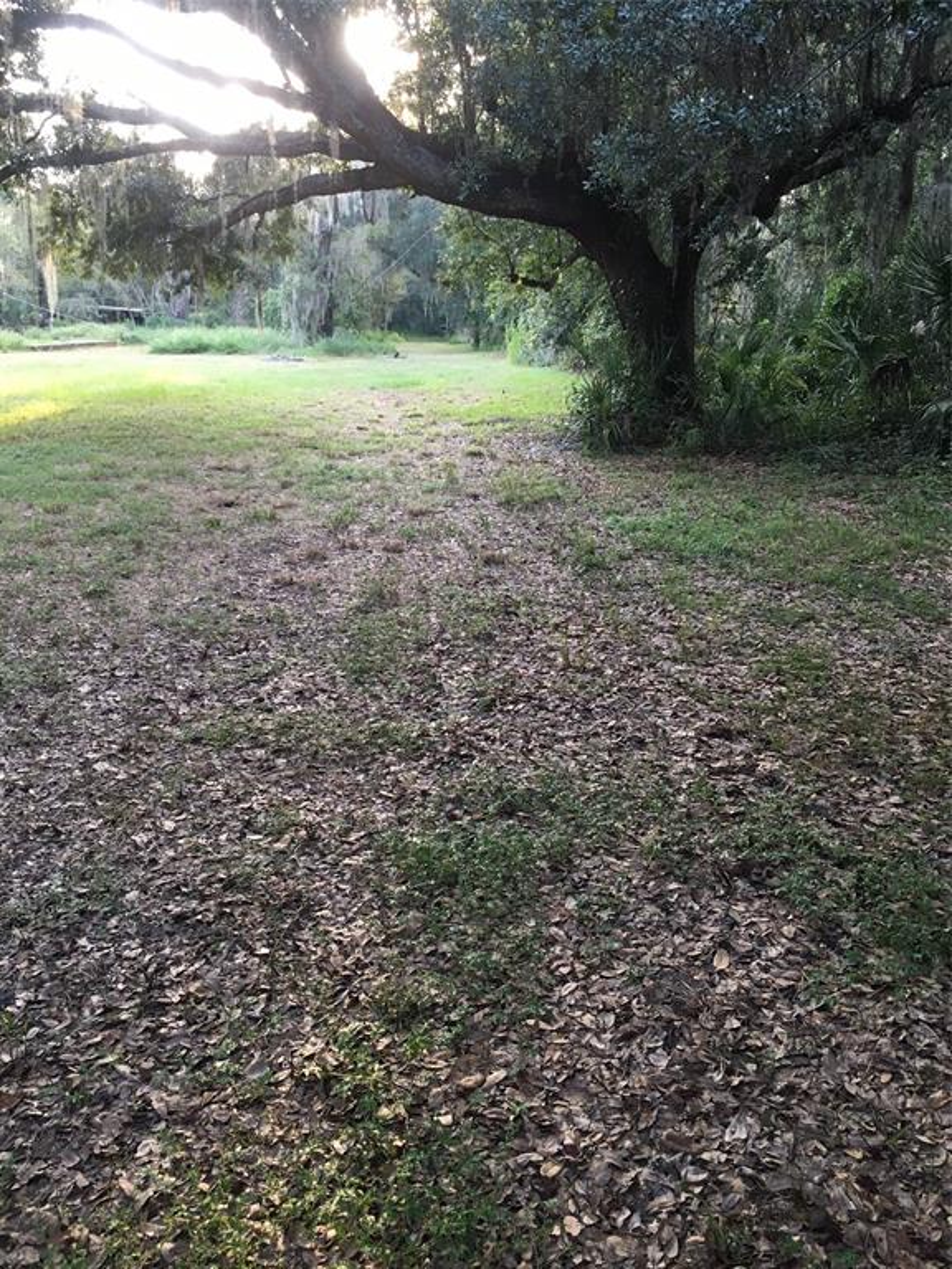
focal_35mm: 29
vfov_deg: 61.7
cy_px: 634
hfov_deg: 48.2
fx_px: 1063
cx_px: 476
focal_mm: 4.15
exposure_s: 1/30
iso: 32
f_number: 2.2
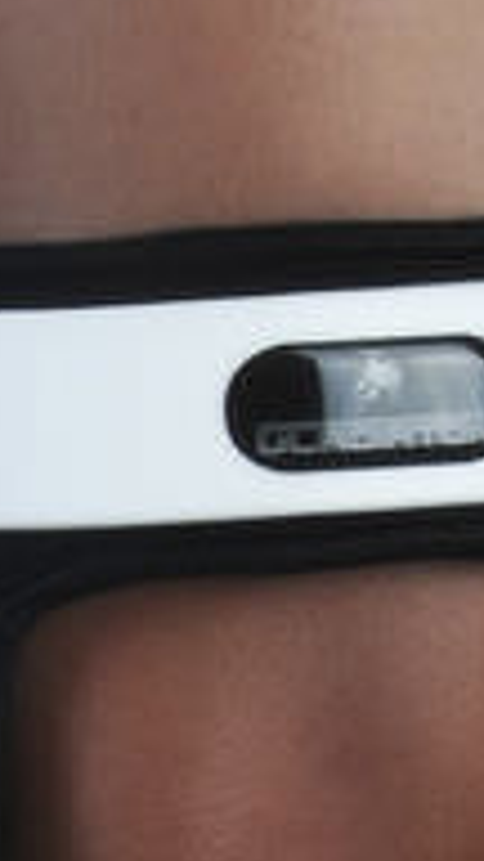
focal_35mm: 355
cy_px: 1641
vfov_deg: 5.9
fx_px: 8101
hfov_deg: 3.4
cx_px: -421
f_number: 9
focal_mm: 29
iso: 200
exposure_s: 1/250
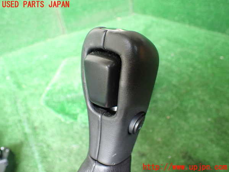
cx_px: 114
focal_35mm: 30
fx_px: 198
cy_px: 86
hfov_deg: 60.0
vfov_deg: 46.8
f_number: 2.3
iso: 800
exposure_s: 1/100
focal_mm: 5.4
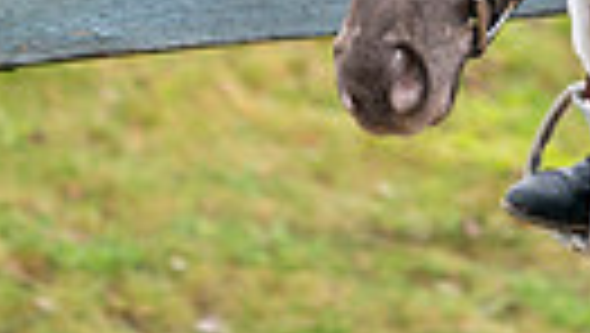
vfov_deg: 0.7
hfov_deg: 1.2
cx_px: 721
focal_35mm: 1851
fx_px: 28987
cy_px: -443
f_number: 5.6
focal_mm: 400
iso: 640
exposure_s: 1/500
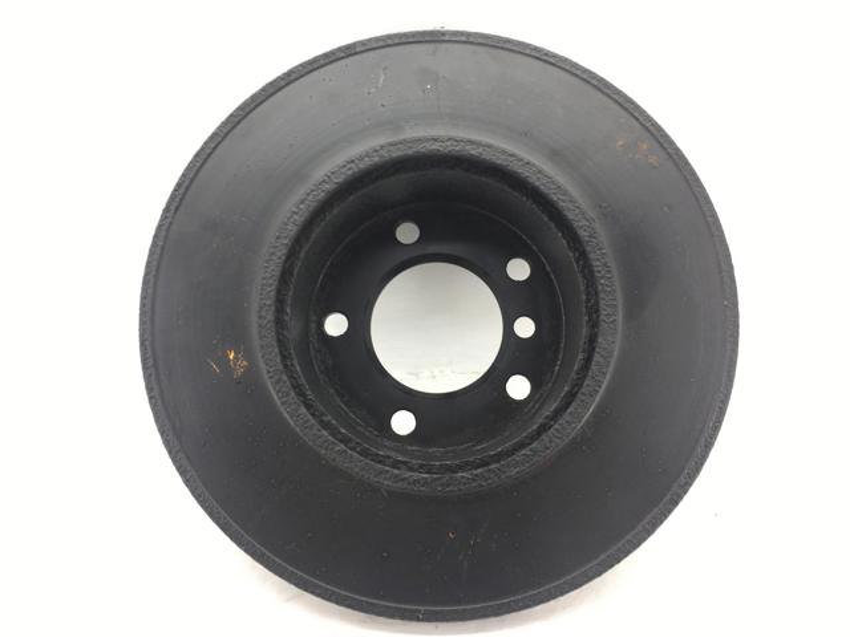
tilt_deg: -28.2
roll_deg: +1.2
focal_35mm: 29
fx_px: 712
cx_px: 425
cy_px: 318
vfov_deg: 48.2
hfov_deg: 61.7
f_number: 2.2
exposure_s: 1/50
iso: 32
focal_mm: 4.15
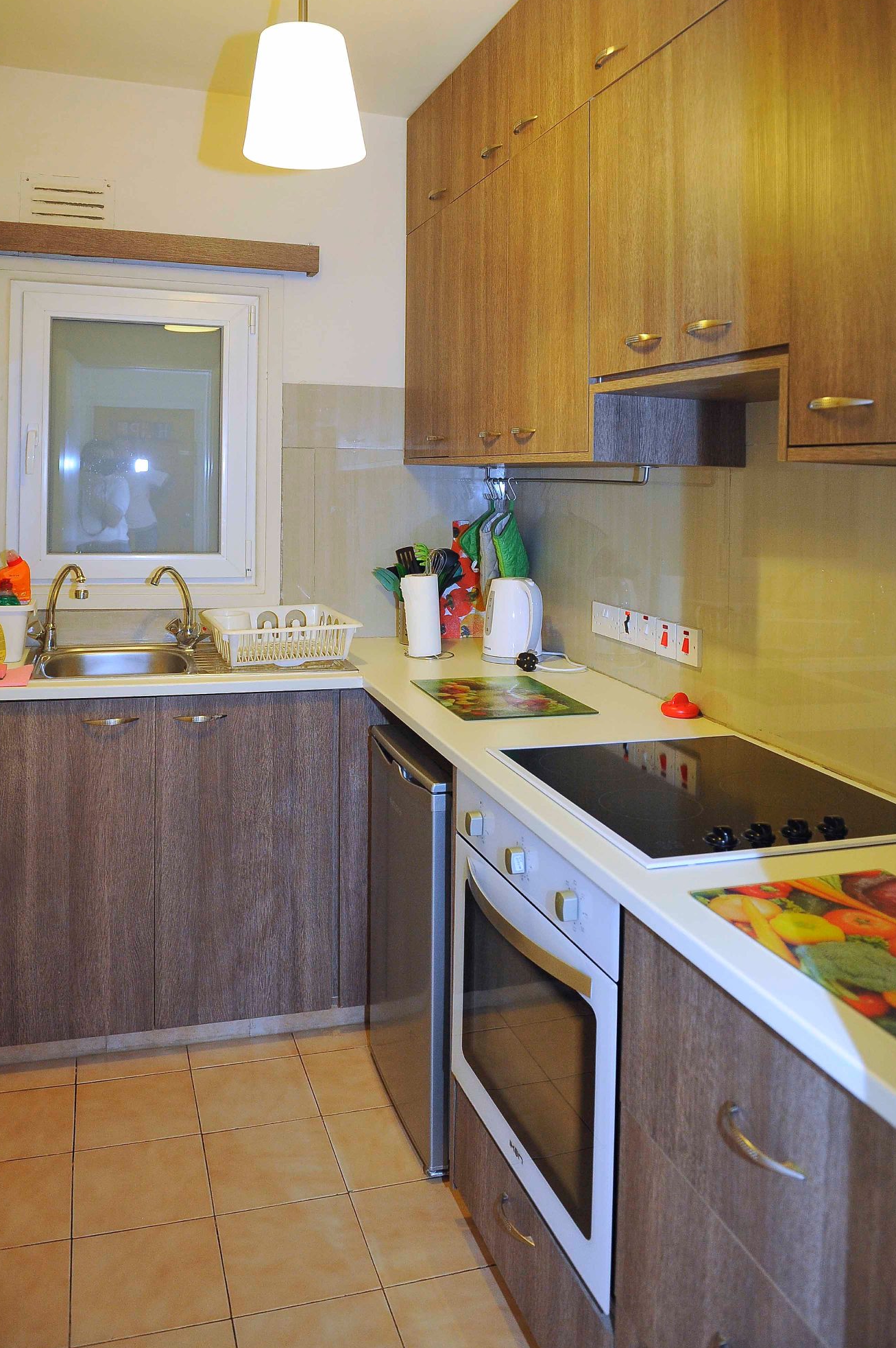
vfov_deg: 69.3
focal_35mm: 26
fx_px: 972
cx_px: 434
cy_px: 622
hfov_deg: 49.5
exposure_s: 1/80
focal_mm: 24
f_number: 3.5
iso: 1250
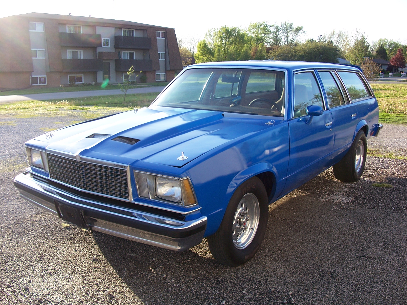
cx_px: 204
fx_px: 412
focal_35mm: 35
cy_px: 152
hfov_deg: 52.6
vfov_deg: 40.7
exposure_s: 1/350
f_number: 2.8
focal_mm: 6
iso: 80
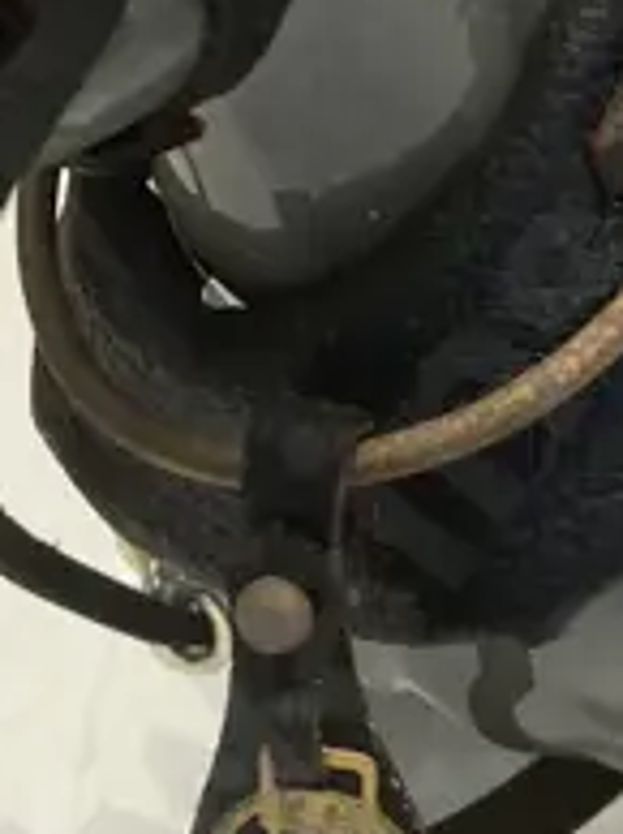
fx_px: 3559
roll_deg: +0.8
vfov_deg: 13.3
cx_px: 546
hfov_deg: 10.0
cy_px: 331
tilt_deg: -30.4
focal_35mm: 148
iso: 64
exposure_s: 1/50
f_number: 1.8
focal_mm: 3.99
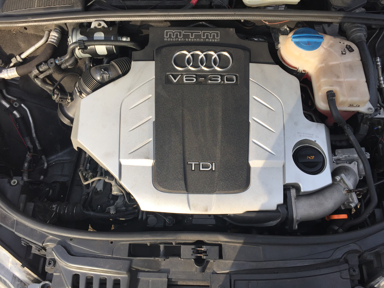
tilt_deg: -65.7
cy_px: 144
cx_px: 192
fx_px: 322
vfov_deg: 48.2
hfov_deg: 61.7
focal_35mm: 29
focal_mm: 4.15
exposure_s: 1/527
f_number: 2.2
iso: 32
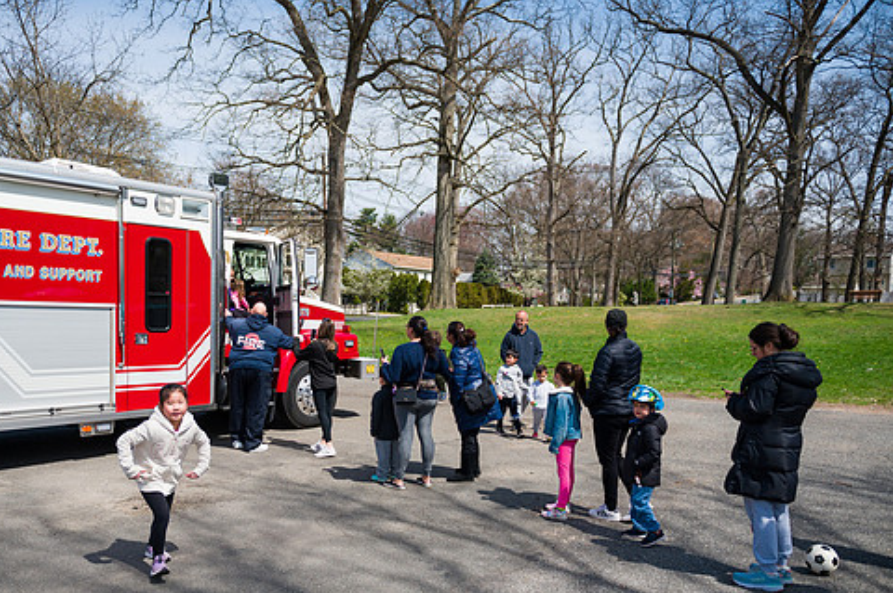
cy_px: 357
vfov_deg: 44.6
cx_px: 365
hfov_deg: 63.2
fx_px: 719
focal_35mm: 29
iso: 200
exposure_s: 1/4000
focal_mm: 24
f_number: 4
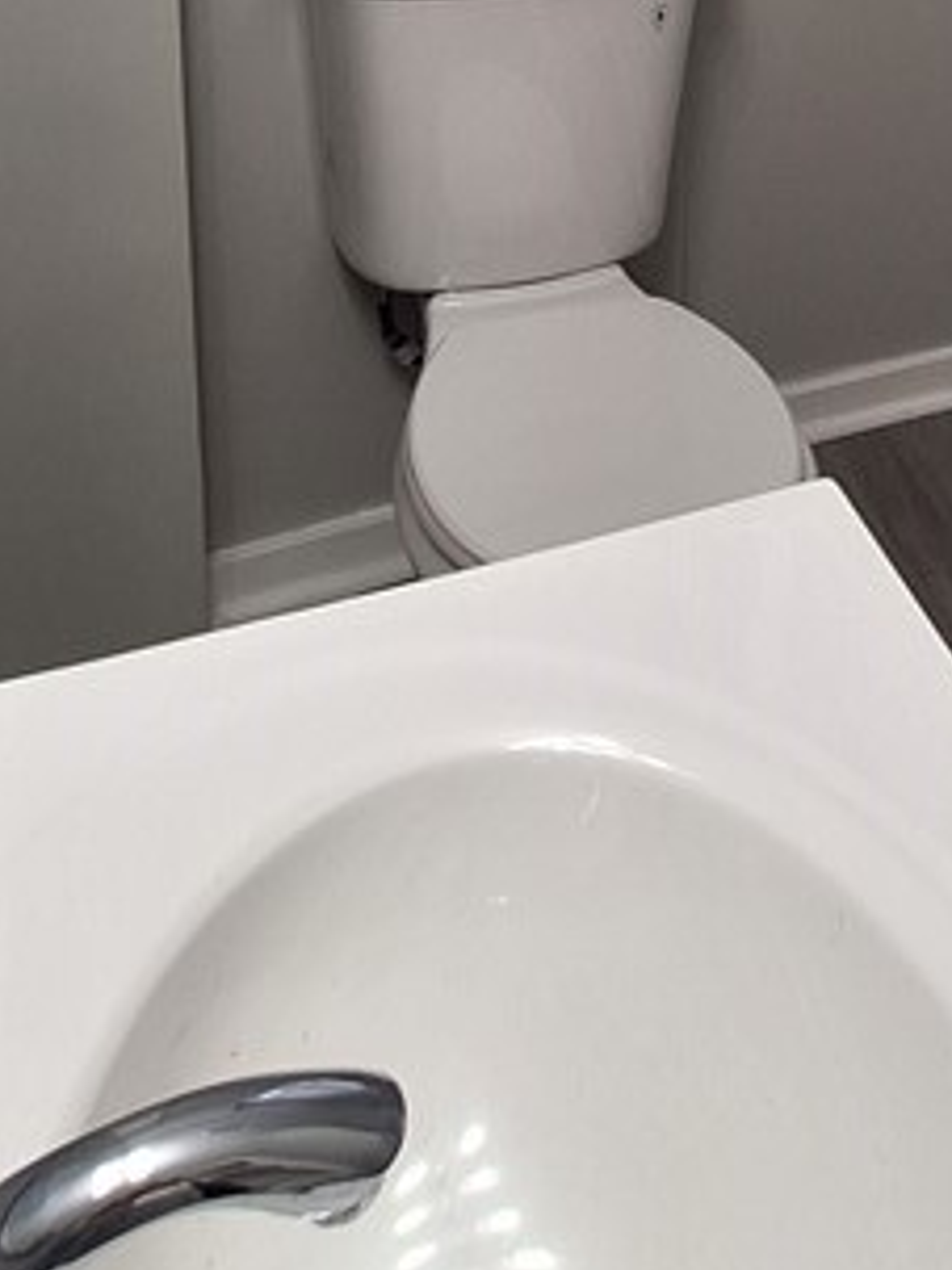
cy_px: -310
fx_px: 1615
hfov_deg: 31.2
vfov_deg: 33.5
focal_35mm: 44
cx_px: 868
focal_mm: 1.74
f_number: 2.2
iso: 50
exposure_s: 1/40
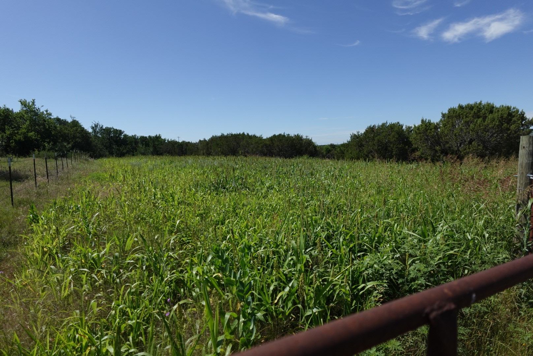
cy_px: 178
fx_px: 296
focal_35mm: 20
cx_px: 266
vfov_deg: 62.0
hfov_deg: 83.9
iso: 125
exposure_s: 1/5000
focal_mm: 7.6
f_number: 2
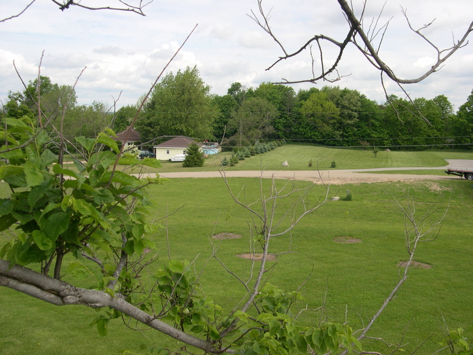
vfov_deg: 37.7
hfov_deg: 49.0
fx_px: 519
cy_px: 178
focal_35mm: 38
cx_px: 236
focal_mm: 8
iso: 100
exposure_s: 1/160
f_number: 7.6
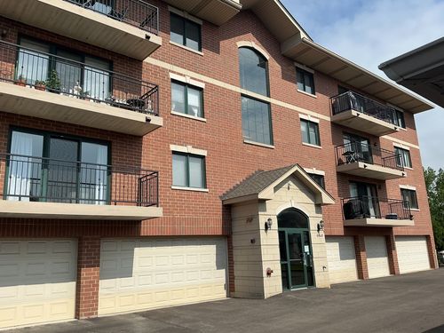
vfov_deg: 48.2
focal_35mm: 29
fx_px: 372
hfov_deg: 61.7
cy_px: 166
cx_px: 222
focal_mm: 3
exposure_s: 1/2667
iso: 25
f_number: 1.8
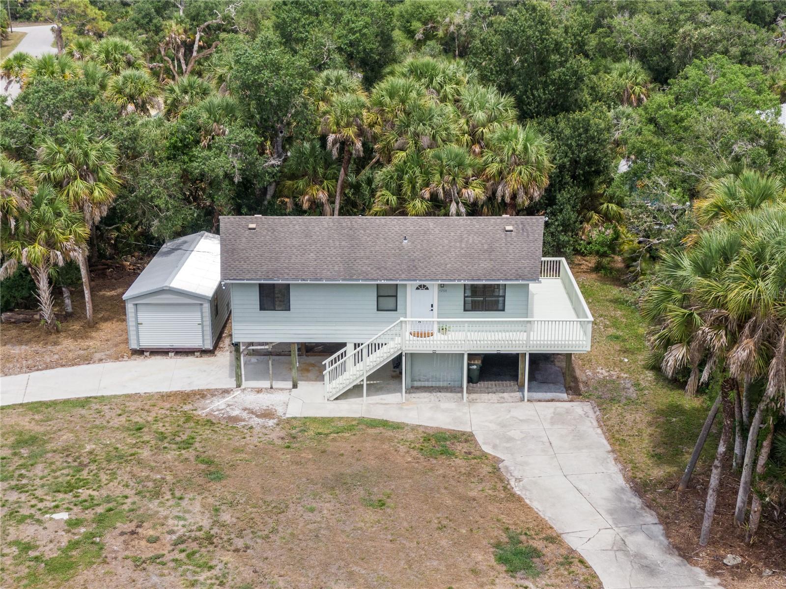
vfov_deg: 30.3
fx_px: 1090
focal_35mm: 48
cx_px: 393
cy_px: 294
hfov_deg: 39.7
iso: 100
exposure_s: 1/640
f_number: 3.8
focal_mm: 8.6
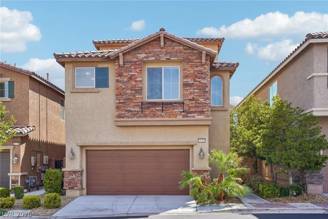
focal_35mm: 35
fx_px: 319
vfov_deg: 37.8
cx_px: 164
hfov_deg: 54.4
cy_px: 110
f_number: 8
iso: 100
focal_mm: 35
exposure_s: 1/125
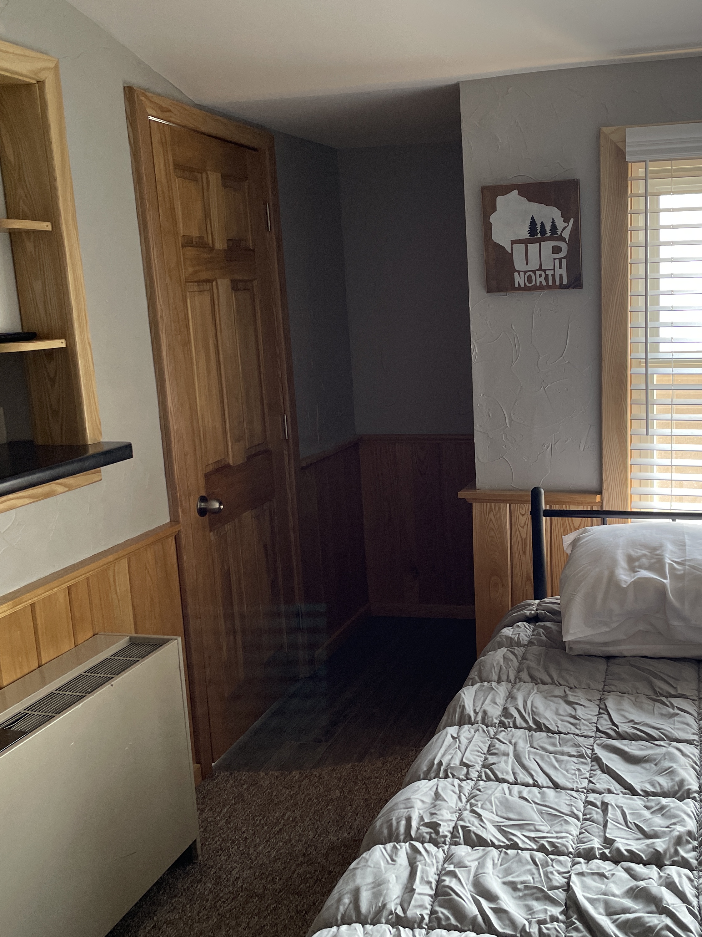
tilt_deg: -11.3
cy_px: 472
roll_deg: +3.3
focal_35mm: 35
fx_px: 946
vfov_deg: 52.6
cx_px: 482
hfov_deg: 40.1
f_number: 1.6
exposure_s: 1/121
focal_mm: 4.2
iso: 80
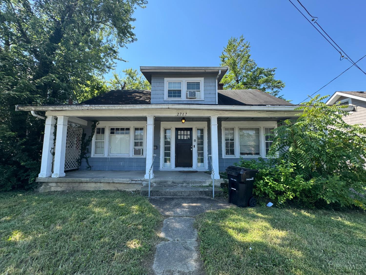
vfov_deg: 85.7
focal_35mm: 14
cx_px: 183
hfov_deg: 102.1
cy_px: 138
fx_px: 148
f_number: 2.2
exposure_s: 1/401
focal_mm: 2.22
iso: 40
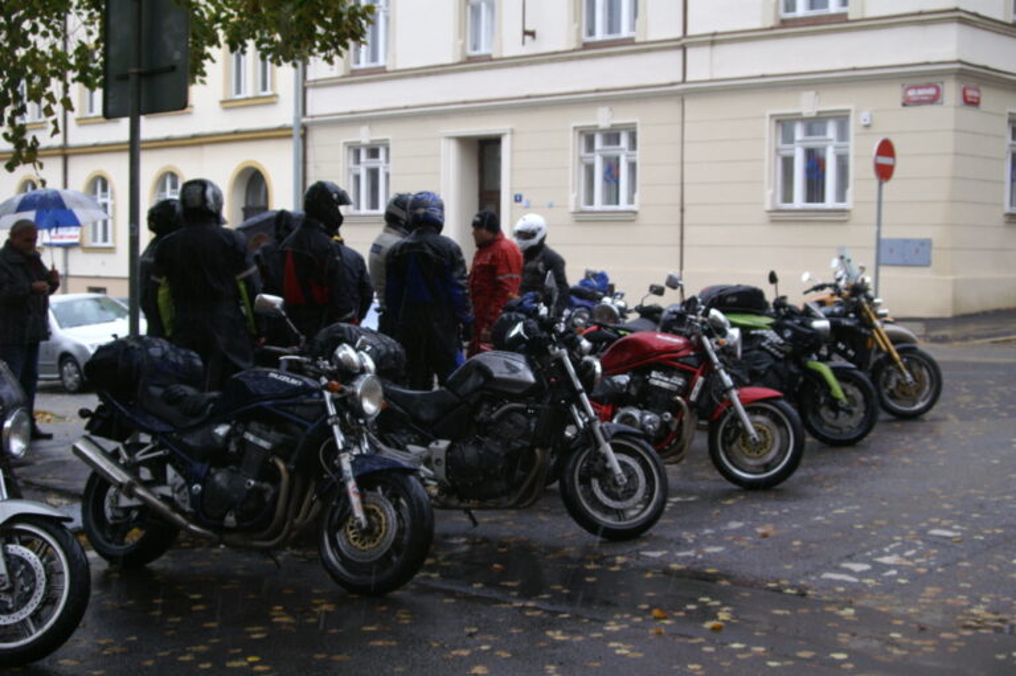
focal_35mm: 52
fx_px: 1481
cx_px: 508
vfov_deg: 25.7
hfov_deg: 37.9
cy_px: 338
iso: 400
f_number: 5.6
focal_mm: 35
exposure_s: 1/40
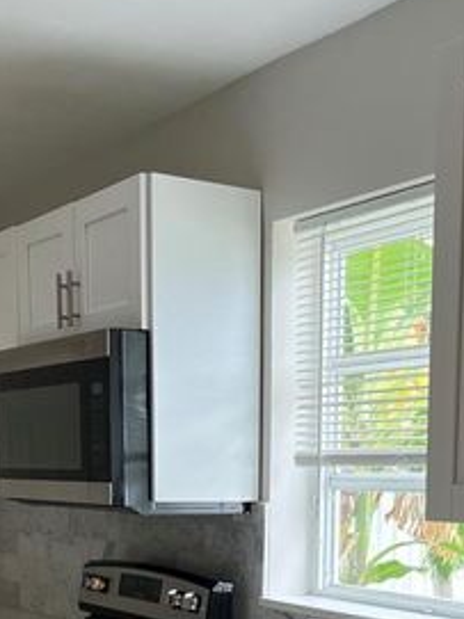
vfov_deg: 28.4
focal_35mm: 64
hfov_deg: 22.9
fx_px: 1145
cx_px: 272
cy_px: 618
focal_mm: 5.7
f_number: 1.5
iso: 80
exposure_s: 1/120
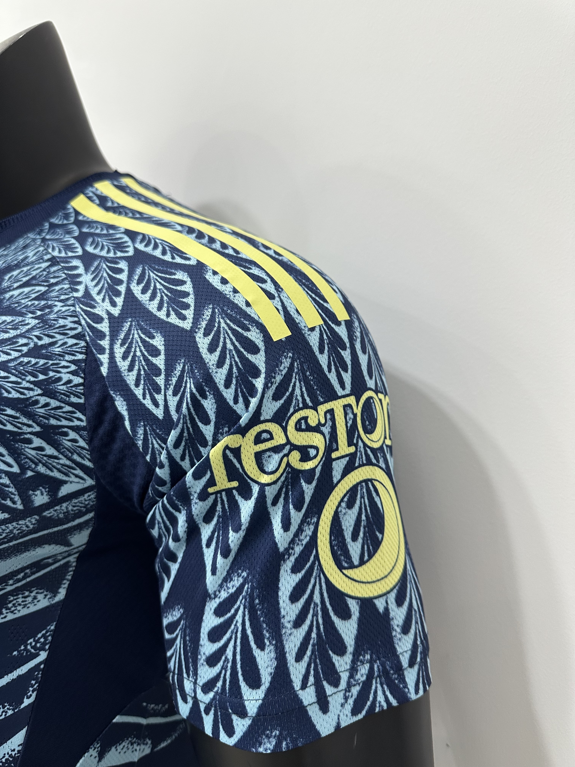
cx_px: 288
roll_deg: +0.9
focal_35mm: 24
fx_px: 532
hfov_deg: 56.8
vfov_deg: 71.6
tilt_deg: -4.2
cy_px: 384
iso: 200
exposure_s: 1/100
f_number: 1.78
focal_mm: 6.86
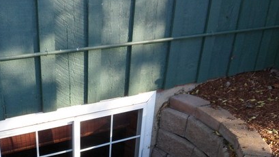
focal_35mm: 46
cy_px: 160
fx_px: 340
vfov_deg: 24.7
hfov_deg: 43.4
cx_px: 76
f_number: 3.3
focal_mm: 4.9
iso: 80
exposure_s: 1/90
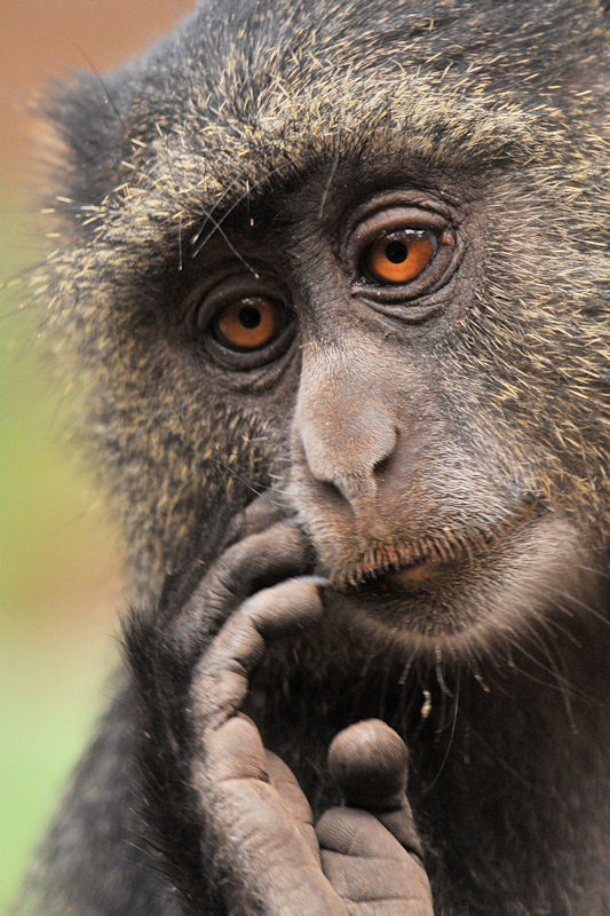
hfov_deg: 1.3
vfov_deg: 2.0
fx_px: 26697
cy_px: 458
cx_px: 305
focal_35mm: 1050
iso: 640
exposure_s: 1/320
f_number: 5.6
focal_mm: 700
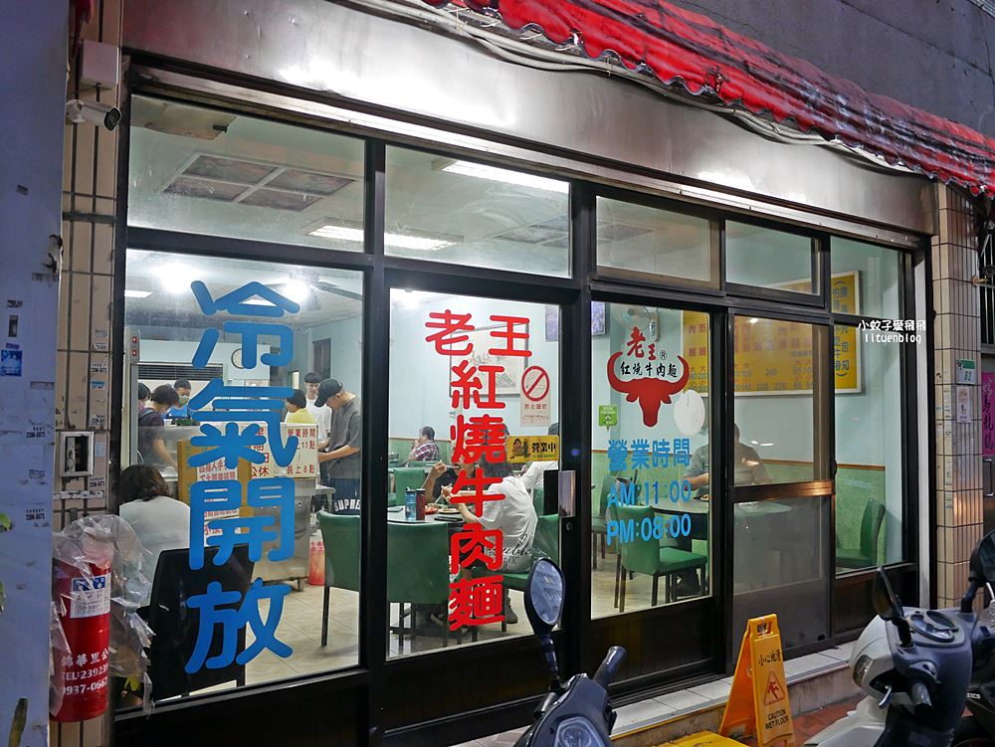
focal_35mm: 28
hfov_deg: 63.4
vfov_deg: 49.8
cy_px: 374
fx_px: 805
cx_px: 498
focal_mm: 14
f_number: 2.5
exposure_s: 1/60
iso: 640
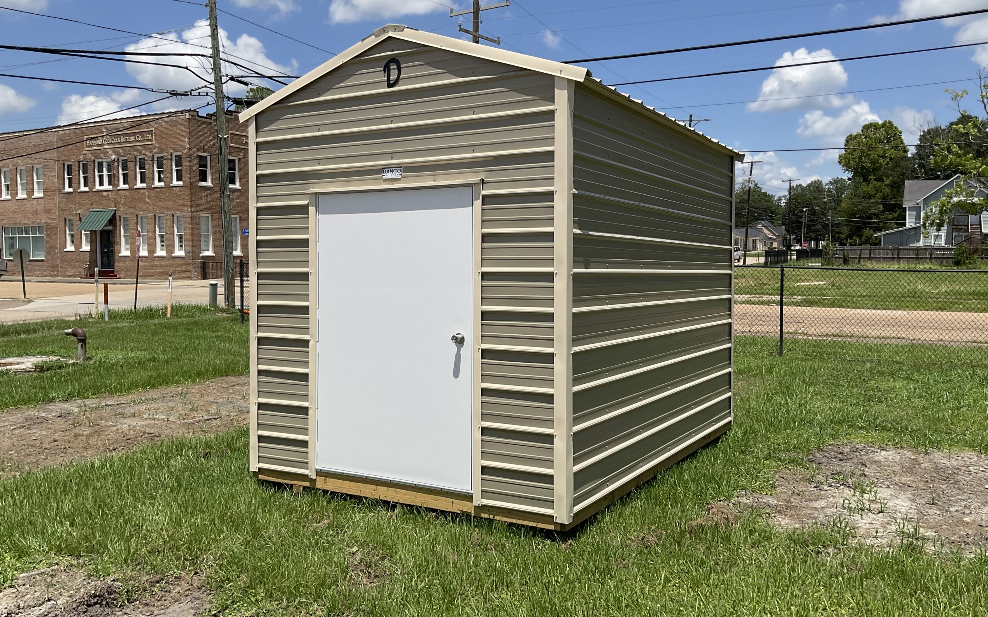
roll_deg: +0.4
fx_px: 835
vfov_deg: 40.6
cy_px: 279
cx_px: 493
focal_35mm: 31
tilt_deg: -2.4
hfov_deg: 61.2
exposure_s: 1/2959
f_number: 1.8
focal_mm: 3
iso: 16
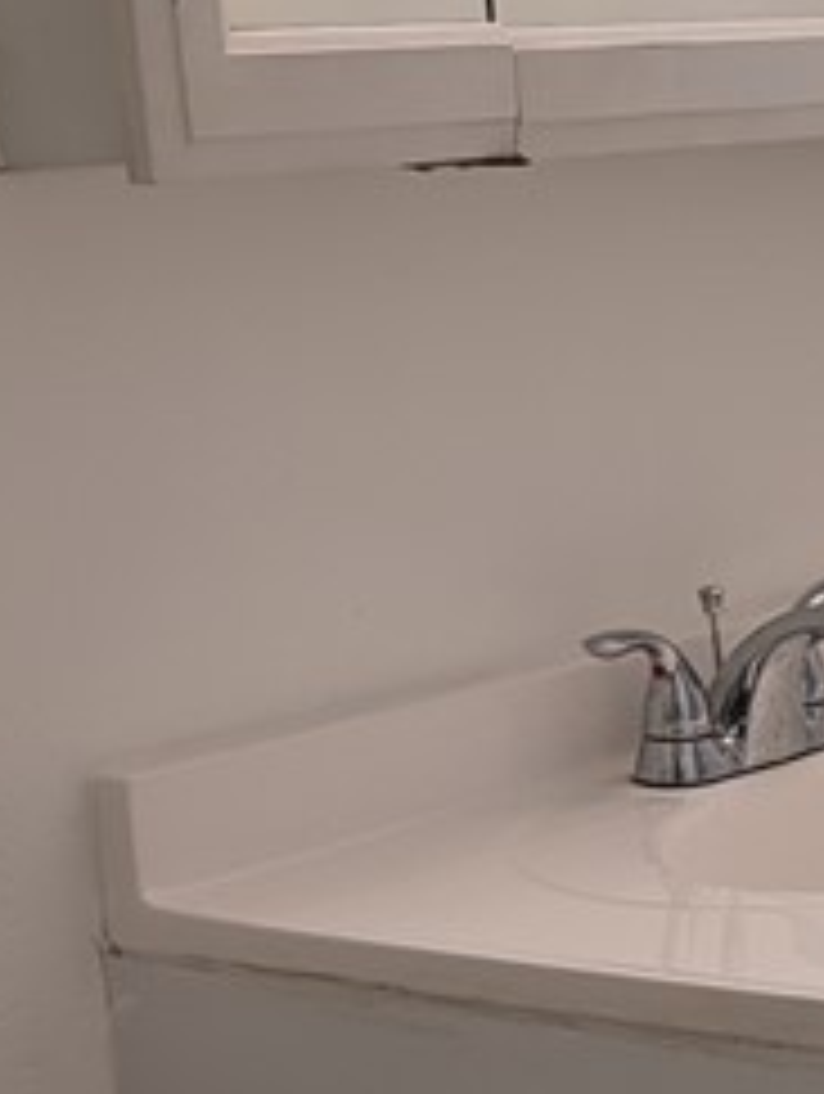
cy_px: 804
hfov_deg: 13.1
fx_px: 3197
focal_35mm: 101
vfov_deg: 19.3
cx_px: 1529
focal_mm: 6.9
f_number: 1.68
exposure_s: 1/120
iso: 14
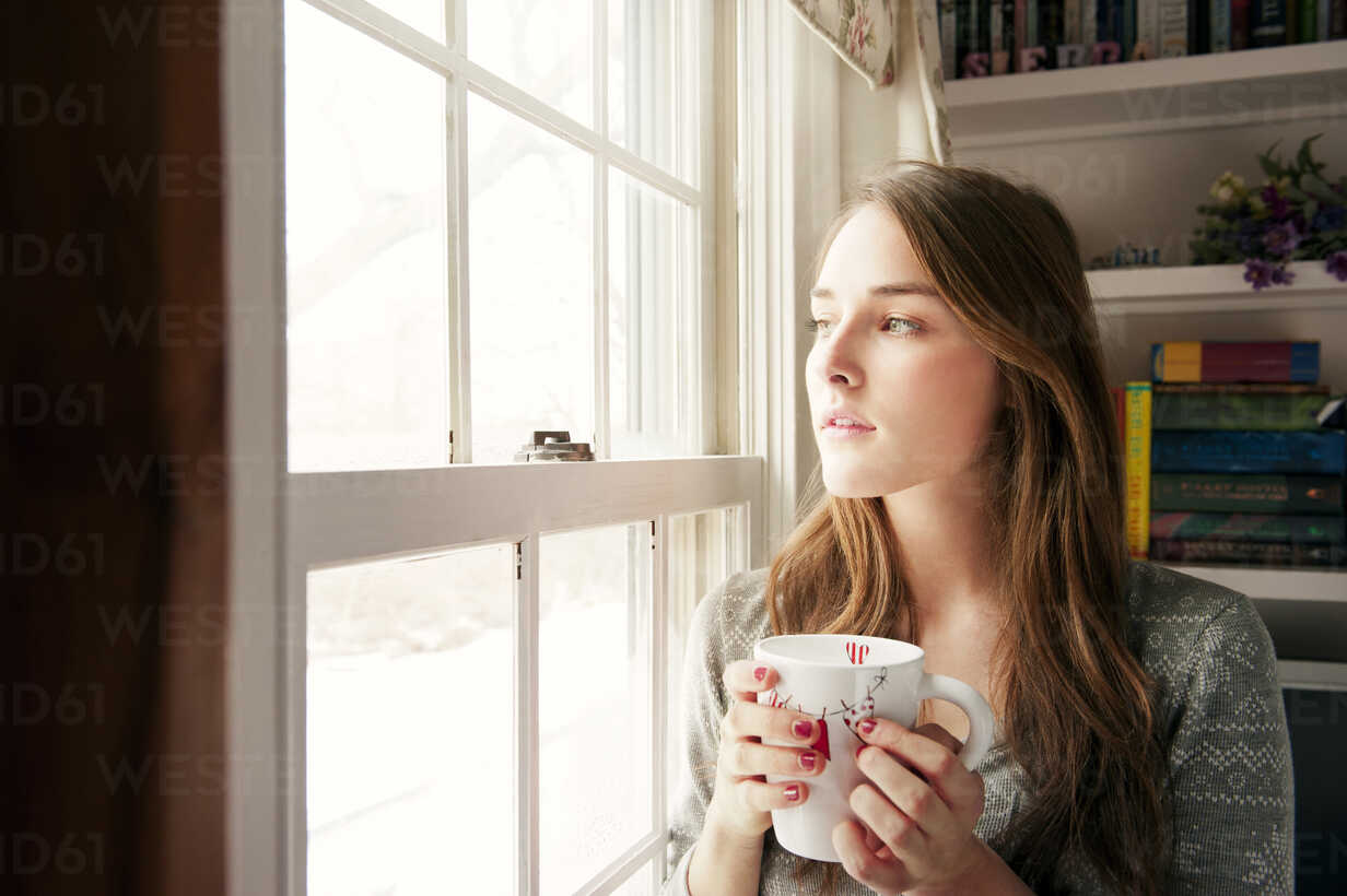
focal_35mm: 34
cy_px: 448
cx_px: 674
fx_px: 1271
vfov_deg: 38.8
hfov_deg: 55.8
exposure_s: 1/160
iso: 1250
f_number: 5.6
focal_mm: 34
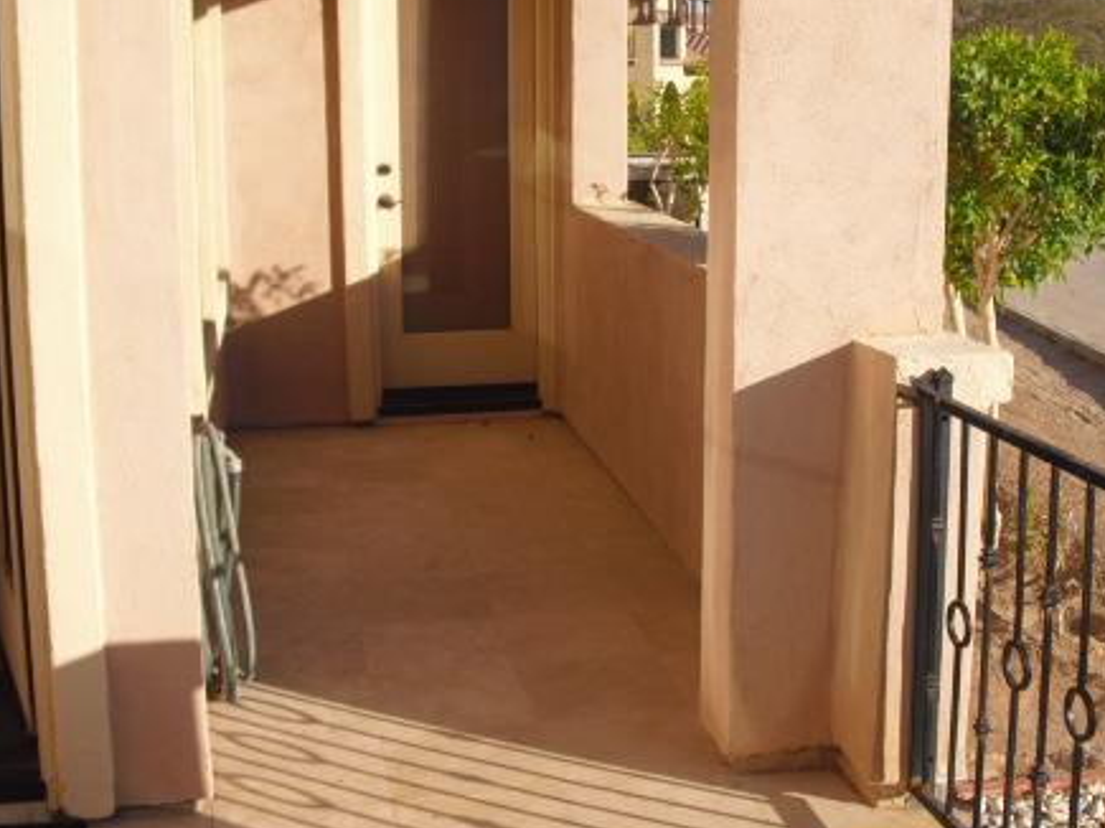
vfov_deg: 27.4
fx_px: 1691
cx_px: 607
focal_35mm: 53
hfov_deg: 36.1
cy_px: 325
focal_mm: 6.3
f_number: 7.8
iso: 64
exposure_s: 1/125
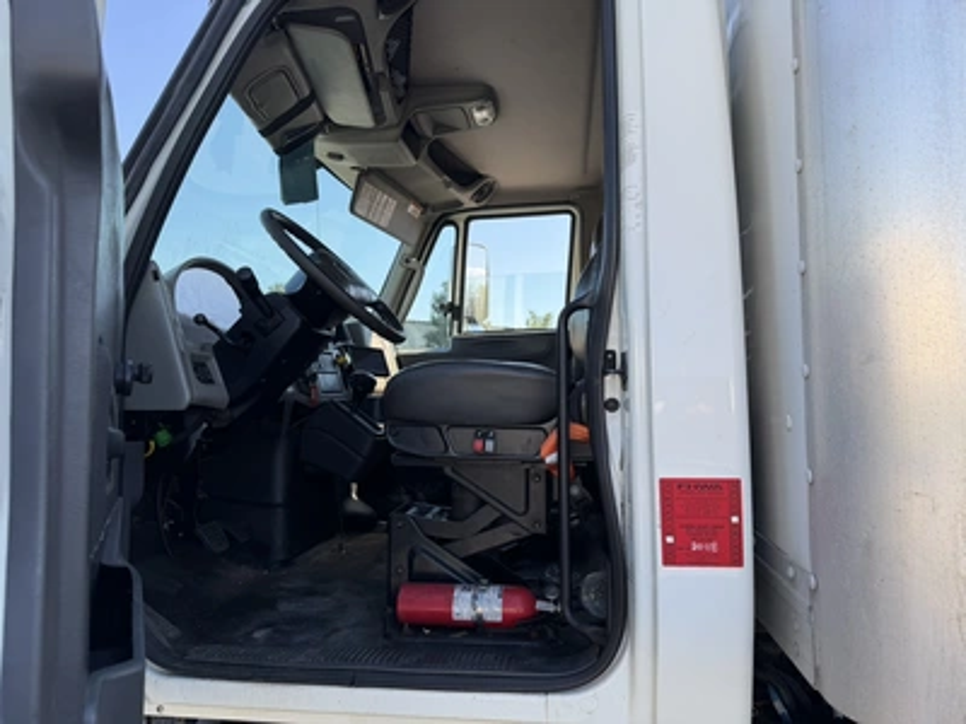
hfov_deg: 71.6
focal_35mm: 24
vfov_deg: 56.8
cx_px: 483
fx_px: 670
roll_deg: -0.8
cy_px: 362
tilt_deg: +3.0
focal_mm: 6.76
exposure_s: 1/1230
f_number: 1.78
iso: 80
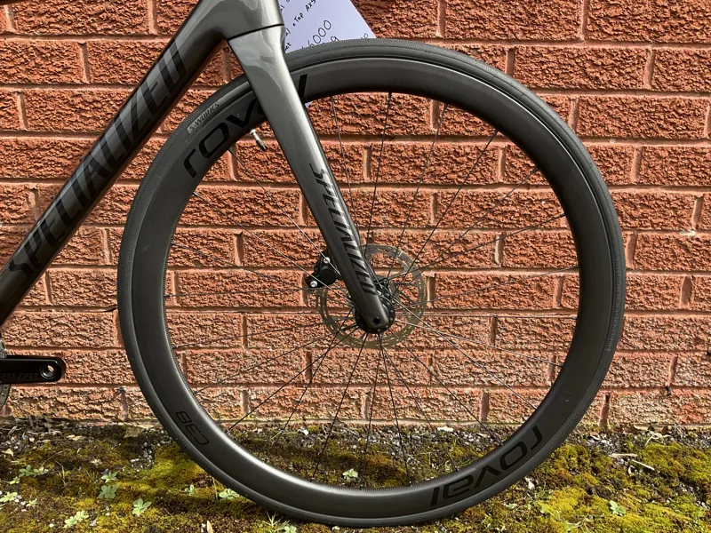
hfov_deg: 61.7
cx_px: 356
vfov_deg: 48.2
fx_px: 596
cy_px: 266
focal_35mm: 29
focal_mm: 3
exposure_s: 1/386
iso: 25
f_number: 1.8
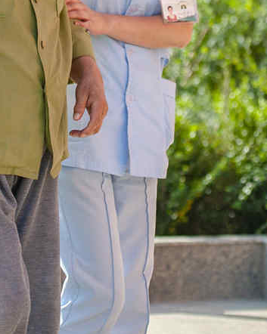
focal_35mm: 312
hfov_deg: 5.0
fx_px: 3085
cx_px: 69
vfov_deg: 6.2
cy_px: 36
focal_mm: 105
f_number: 3.2
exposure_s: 1/2000
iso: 200
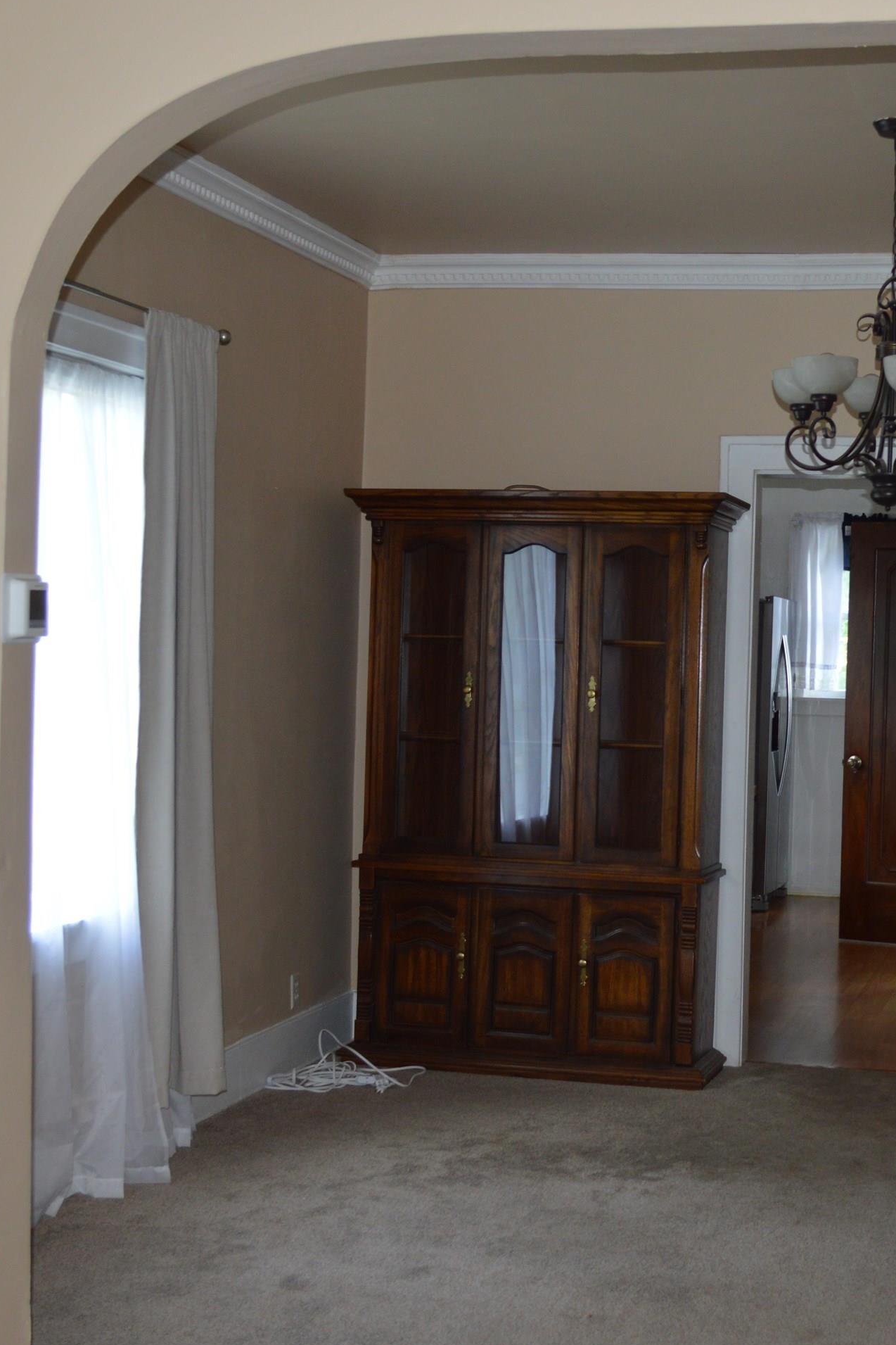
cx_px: 670
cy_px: 654
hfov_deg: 25.2
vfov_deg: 37.5
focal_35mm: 53
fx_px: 1979
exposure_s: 1/80
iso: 400
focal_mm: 22
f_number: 4
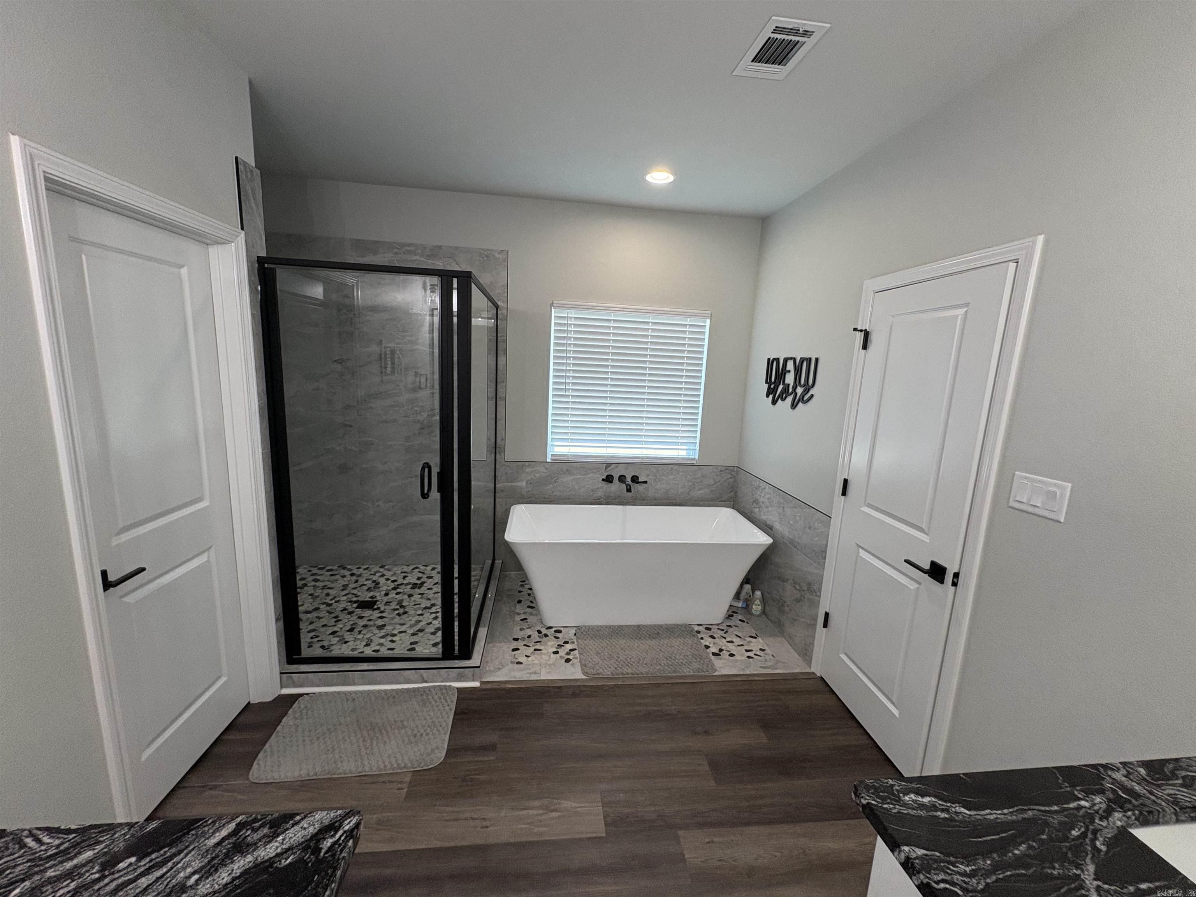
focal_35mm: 14
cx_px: 598
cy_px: 448
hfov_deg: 102.1
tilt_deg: -9.0
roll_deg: -3.1
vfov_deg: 85.7
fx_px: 484
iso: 160
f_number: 2.2
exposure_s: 1/120
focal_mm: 2.22
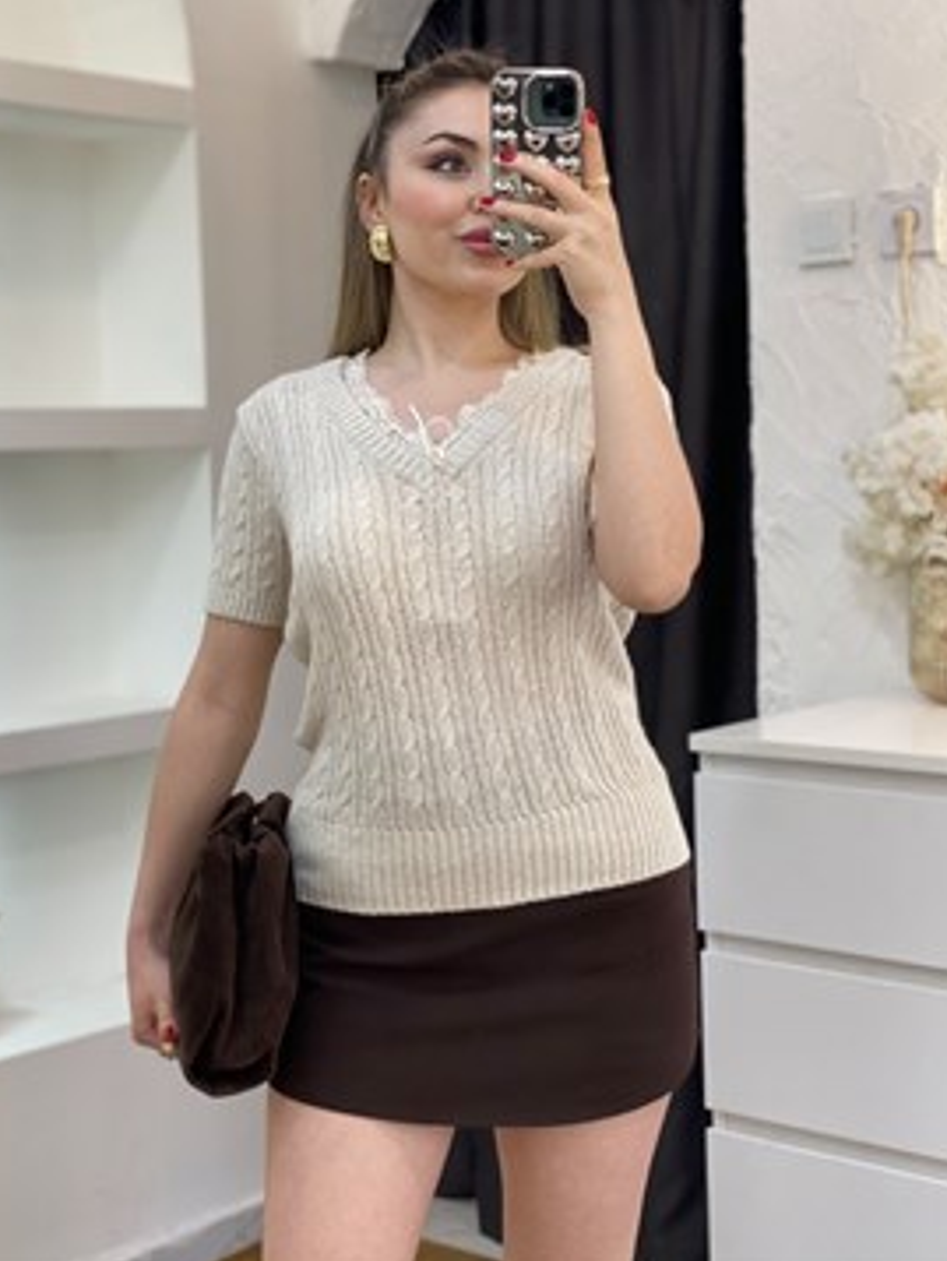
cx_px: 444
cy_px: 544
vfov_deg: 32.1
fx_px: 2186
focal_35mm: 60
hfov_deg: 24.4
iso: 64
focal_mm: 6
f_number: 2
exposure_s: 1/100
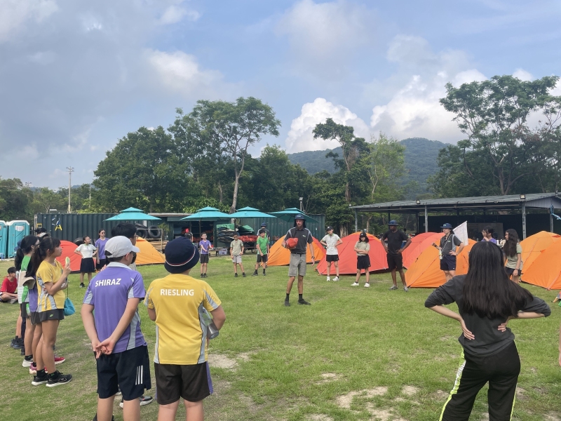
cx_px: 280
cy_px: 210
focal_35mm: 26
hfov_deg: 67.3
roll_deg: +0.7
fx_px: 421
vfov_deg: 53.1
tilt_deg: +2.6
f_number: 1.6
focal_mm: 4.2
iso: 32
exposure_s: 1/1595
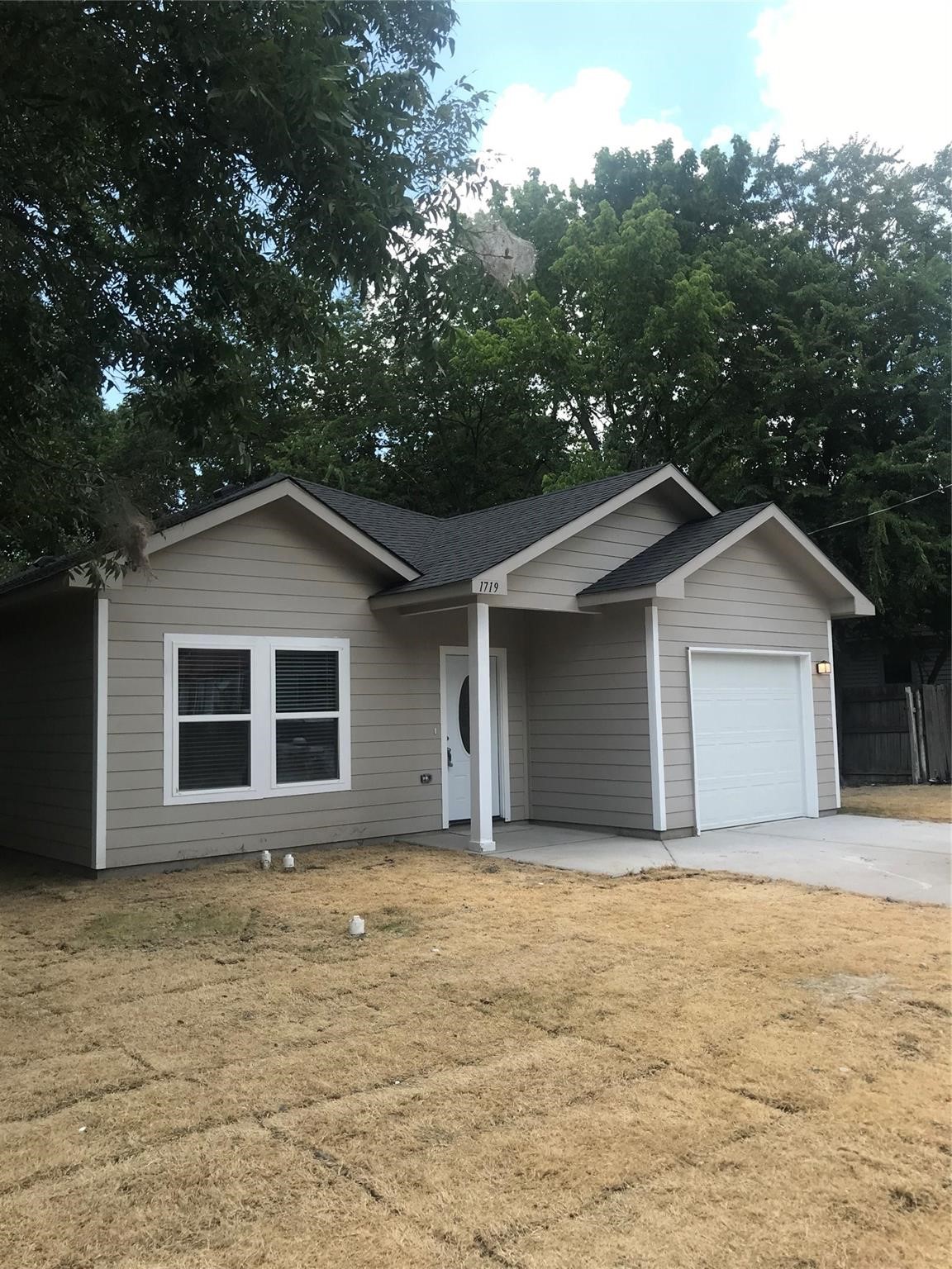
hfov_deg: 49.7
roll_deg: +2.5
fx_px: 1027
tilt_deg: +4.7
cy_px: 634
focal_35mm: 28
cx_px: 476
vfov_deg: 63.4
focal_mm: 3.99
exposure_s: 1/731
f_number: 1.8
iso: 20
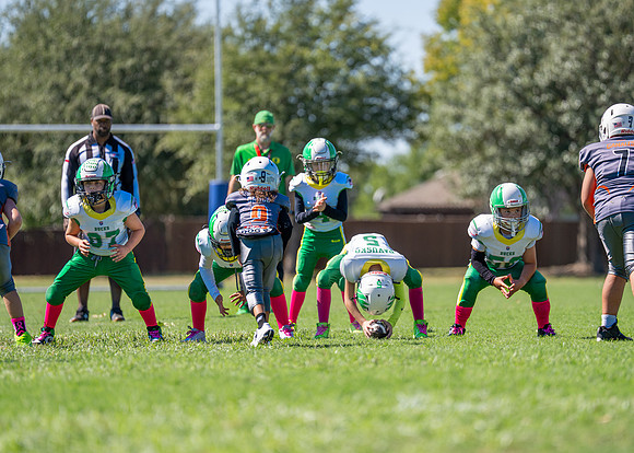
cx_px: 364
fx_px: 4543
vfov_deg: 5.7
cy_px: 207
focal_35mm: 252
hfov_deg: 8.0
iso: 160
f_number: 2.8
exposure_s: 1/2000
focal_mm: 200
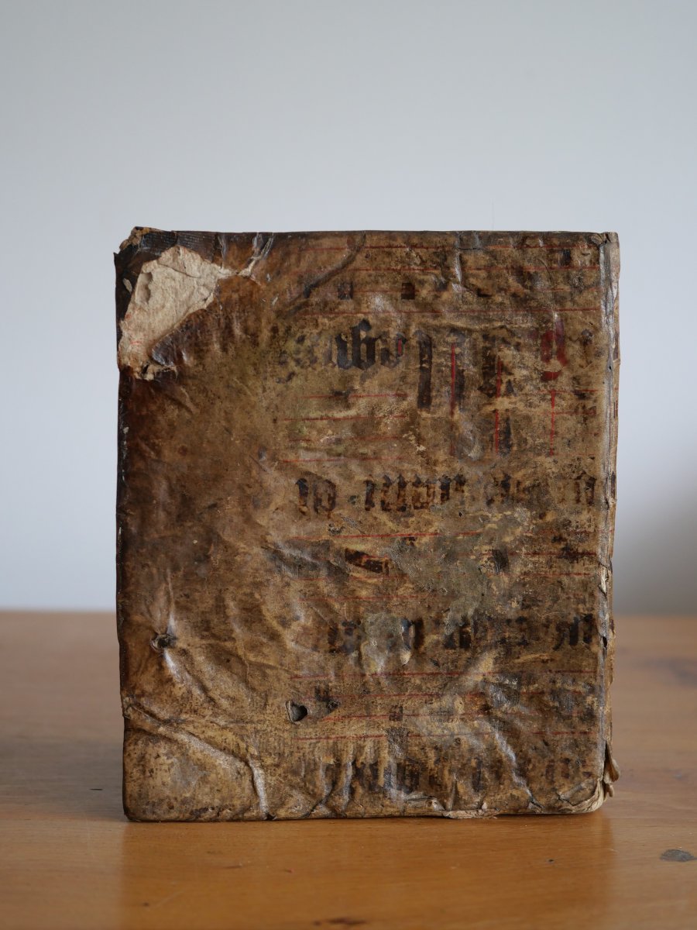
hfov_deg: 24.4
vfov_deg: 32.2
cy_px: 465
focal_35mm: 60
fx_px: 1611
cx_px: 348
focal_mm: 30
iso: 500
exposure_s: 1/60
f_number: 2.8
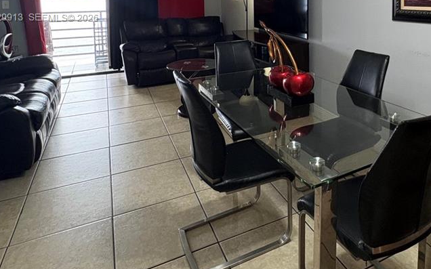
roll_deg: -0.3
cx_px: 277
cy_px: 18
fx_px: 329
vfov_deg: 40.5
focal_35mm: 28
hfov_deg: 65.2
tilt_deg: -4.8
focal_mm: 2.22
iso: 320
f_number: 2.2
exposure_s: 1/60
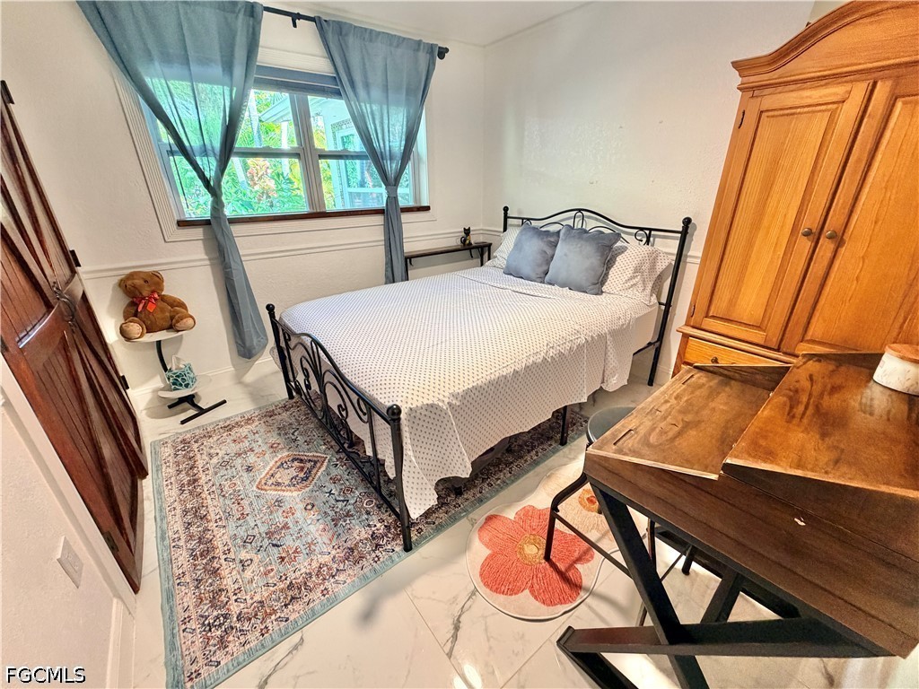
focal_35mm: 14
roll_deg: +1.6
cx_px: 460
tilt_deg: -23.1
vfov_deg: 85.7
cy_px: 344
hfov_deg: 102.1
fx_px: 372
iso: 250
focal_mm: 2.22
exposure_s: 1/60
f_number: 2.2
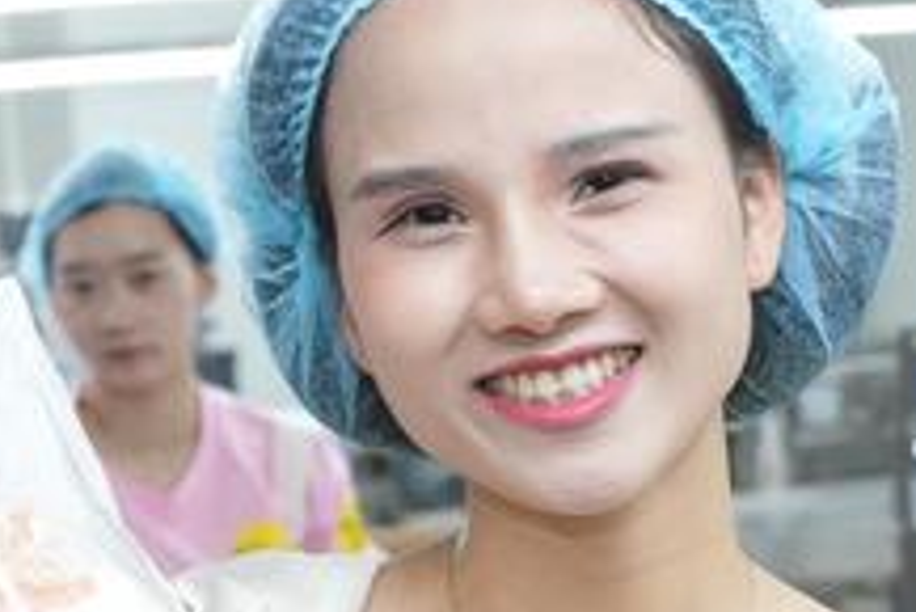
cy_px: 694
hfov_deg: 11.8
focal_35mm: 173
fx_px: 4405
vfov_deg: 7.9
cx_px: 169
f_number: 4
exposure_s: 1/200
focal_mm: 31.9
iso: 1600
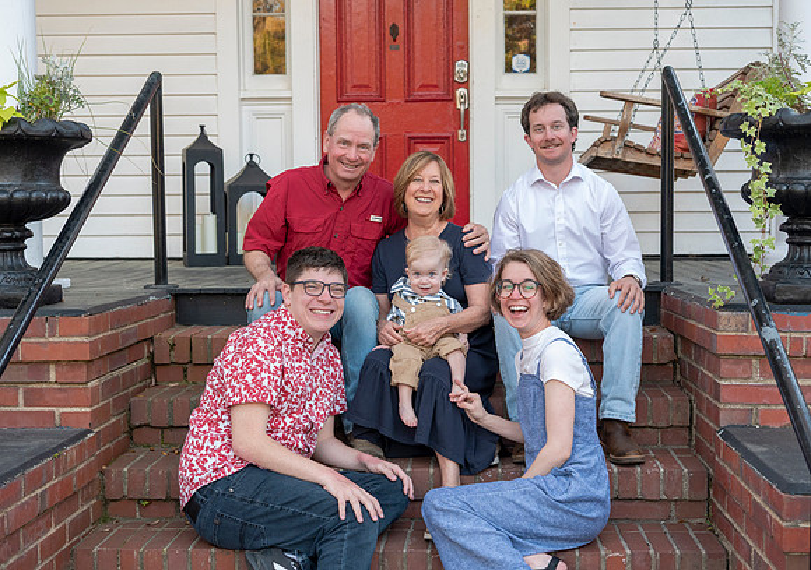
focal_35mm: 52
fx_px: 1184
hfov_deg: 37.8
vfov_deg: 27.1
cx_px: 436
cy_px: 281
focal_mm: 48
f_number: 5
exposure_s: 1/250
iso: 1250
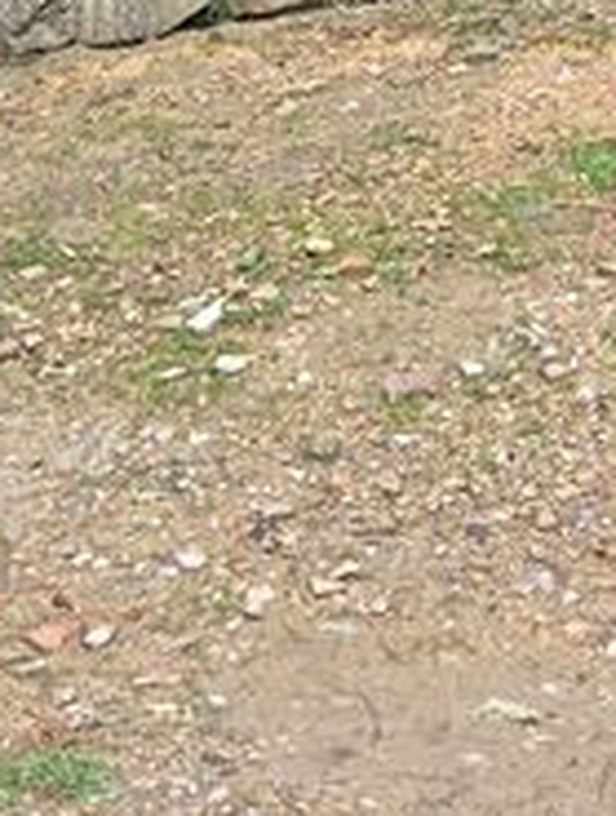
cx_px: 616
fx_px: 2385
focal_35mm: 101
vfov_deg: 17.1
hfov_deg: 14.5
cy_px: -492
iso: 113
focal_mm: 4.22
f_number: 1.8
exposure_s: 1/192
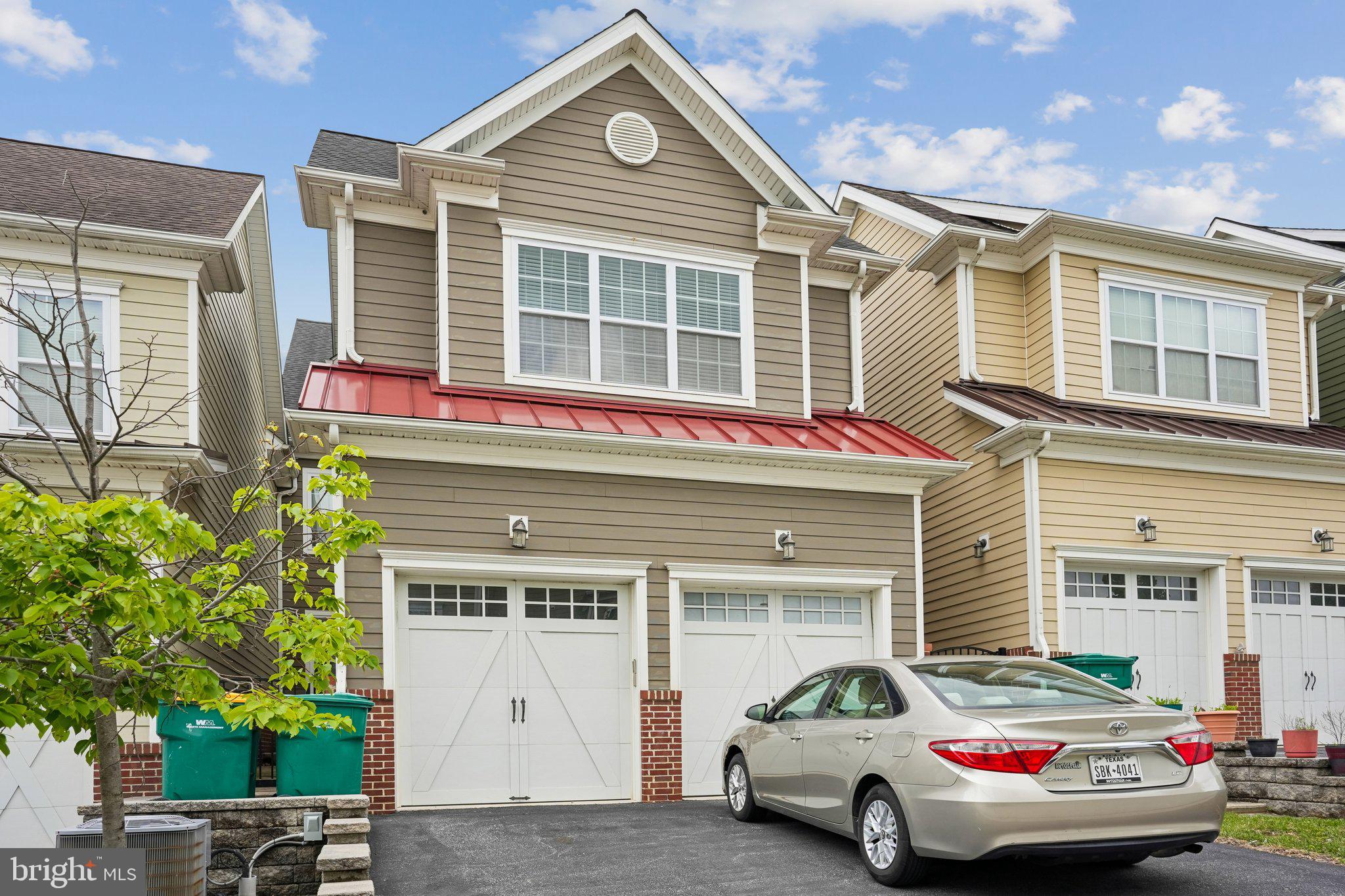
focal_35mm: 23
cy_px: 448
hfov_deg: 76.1
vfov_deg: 55.1
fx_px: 859
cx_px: 672
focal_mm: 23
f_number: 5
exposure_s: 1/500
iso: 200
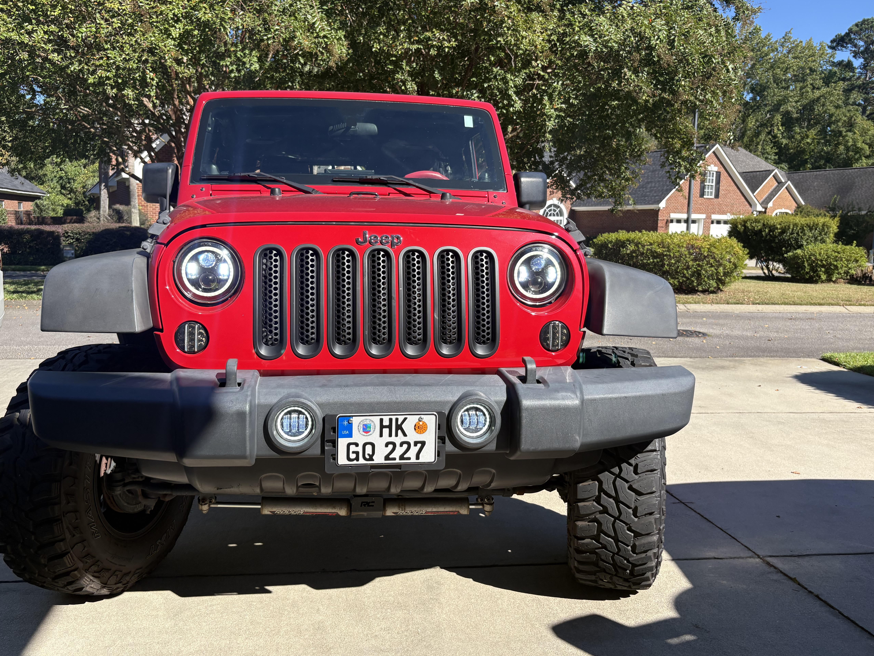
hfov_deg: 61.6
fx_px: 732
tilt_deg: -5.9
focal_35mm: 29
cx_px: 403
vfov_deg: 48.2
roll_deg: -0.3
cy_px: 308
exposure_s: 1/2075
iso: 64
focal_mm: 5.96
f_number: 1.6
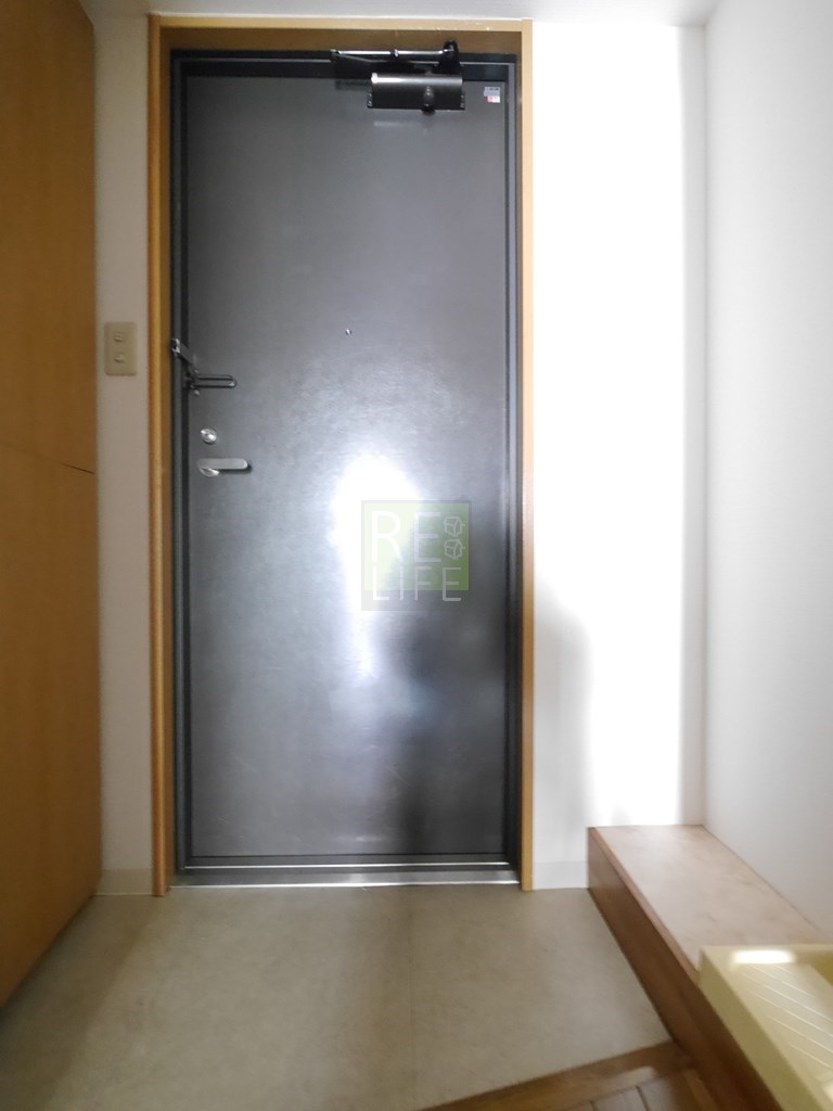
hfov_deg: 85.7
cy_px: 556
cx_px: 416
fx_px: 449
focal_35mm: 14
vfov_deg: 102.1
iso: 3200
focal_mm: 7
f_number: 4
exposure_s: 1/15
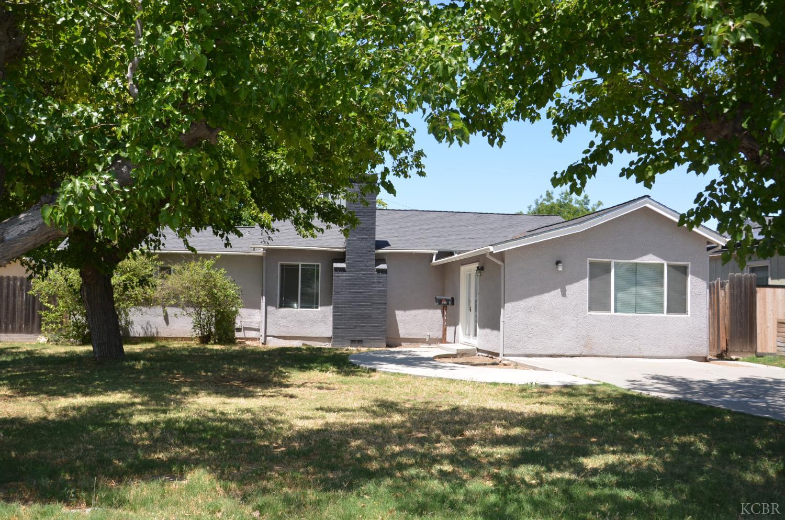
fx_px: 718
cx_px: 392
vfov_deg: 39.8
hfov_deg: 57.3
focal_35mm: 33
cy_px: 260
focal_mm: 22
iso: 100
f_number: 6.3
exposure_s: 1/250
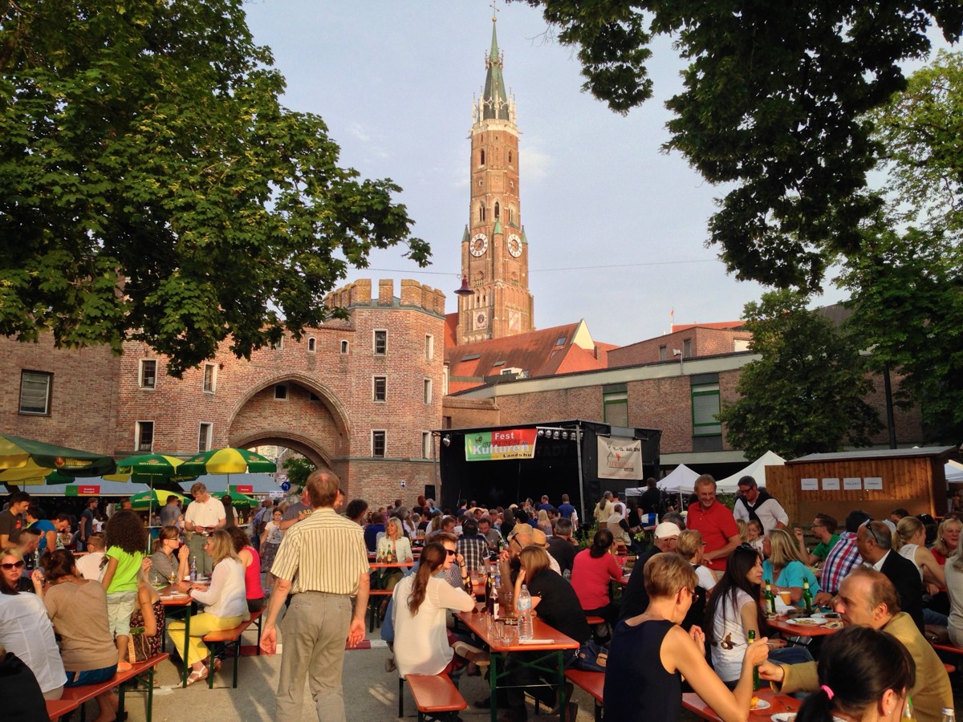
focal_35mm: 33
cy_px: 361
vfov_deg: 42.9
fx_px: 918
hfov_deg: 55.4
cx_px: 482
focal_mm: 4.12
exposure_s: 1/407
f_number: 2.4
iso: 50
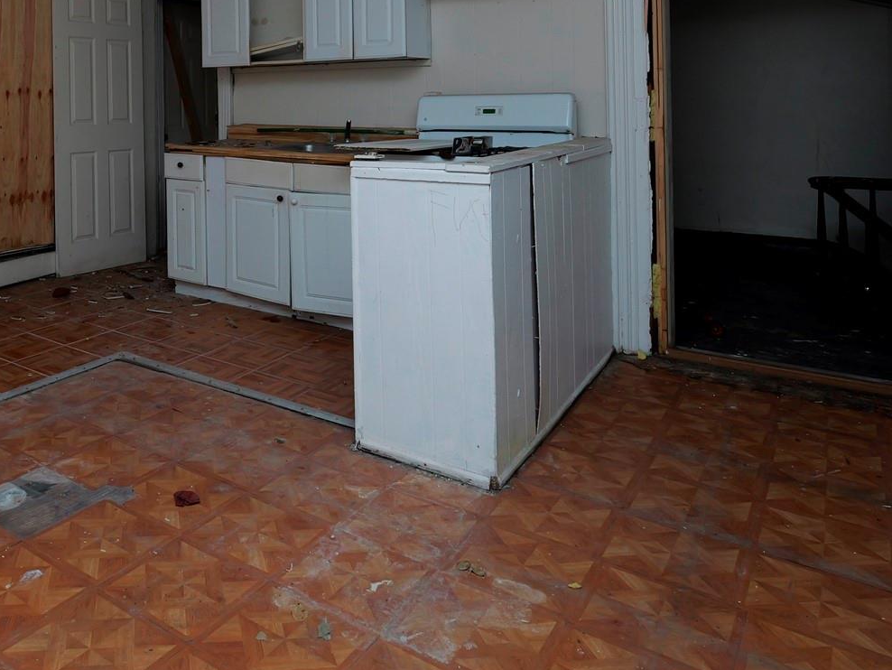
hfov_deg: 57.7
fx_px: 748
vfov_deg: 44.8
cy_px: 96
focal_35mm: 29
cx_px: 199
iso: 320
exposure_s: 1/250
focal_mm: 7
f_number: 5
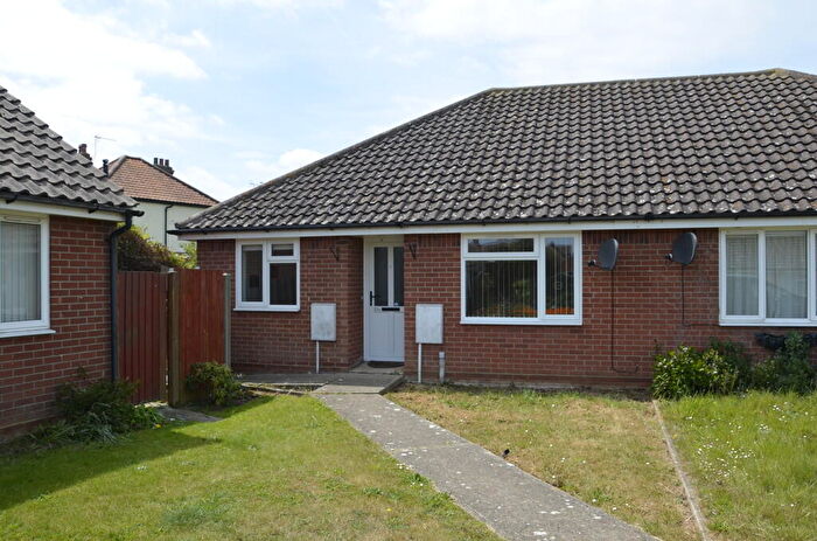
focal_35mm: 27
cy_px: 270
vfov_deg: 47.7
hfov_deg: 67.5
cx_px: 408
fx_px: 611
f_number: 8
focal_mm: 18
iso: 125
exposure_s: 1/250
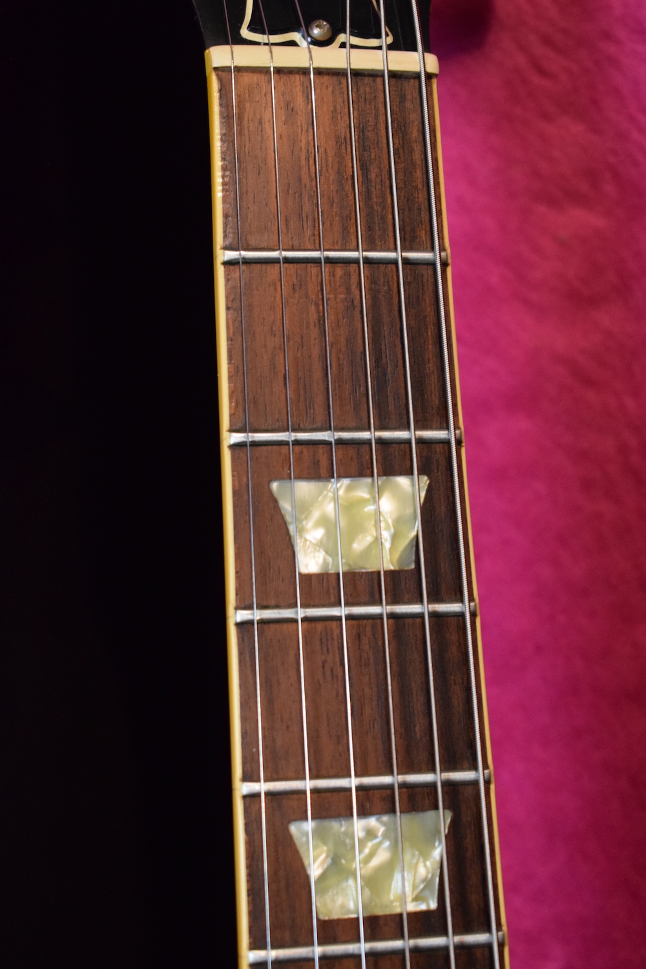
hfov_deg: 18.9
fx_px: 1938
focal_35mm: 72
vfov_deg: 28.1
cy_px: 484
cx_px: 323
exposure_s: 1/60
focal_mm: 48
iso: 3200
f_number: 5.3
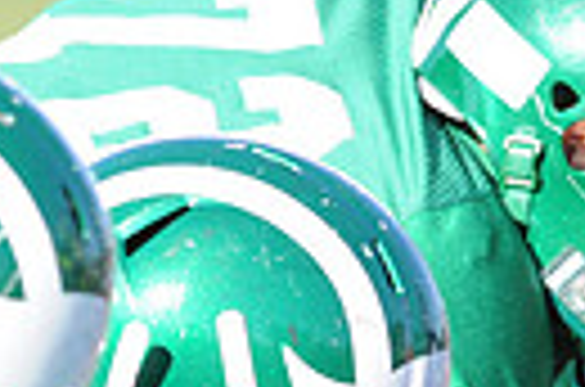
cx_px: -9
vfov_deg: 0.7
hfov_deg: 1.0
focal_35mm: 2014
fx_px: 32648
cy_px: 695
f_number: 5
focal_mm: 300
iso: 200
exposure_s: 1/500
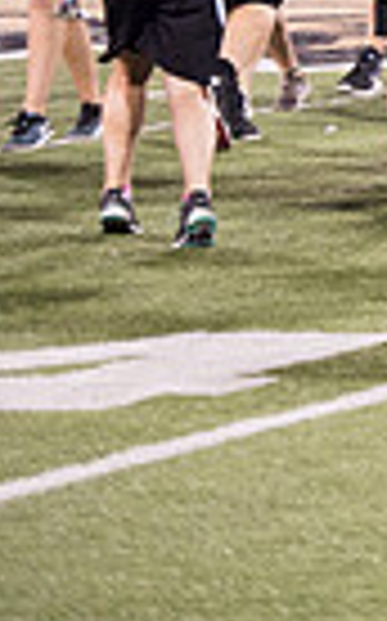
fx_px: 7610
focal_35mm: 450
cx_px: 1269
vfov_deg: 4.7
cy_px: -205
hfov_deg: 2.9
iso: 1000
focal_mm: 105
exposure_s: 1/320
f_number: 2.8
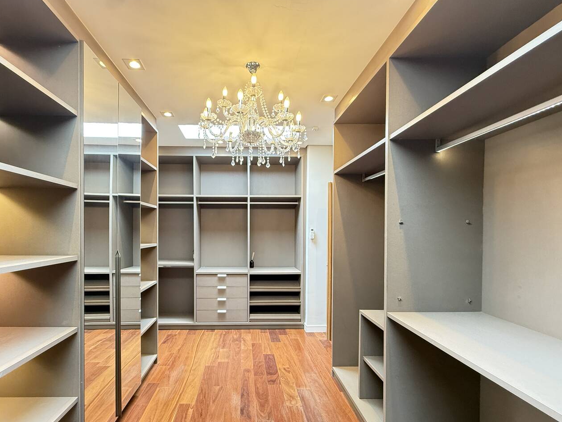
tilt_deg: -0.7
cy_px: 234
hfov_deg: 94.1
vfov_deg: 77.8
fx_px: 260
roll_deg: -1.0
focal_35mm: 16
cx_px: 250
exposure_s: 1/60
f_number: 2.2
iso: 400
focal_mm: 2.22
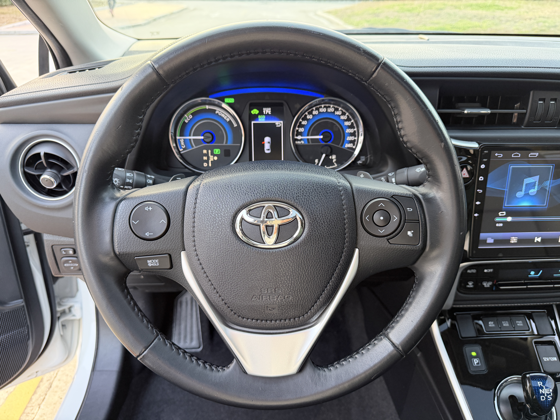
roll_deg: +0.3
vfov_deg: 56.8
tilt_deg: -30.0
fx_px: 388
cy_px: 210
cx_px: 280
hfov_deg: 71.6
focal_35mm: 24
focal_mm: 6.76
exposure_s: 1/60
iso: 320
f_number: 1.78
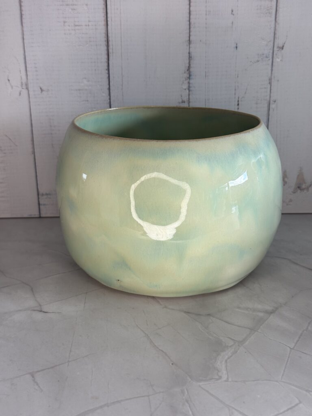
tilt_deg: -20.3
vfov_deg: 39.7
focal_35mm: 48
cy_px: 208
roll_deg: -0.1
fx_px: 577
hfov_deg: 30.3
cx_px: 156
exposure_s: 1/191
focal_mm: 6.76
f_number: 1.78
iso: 64
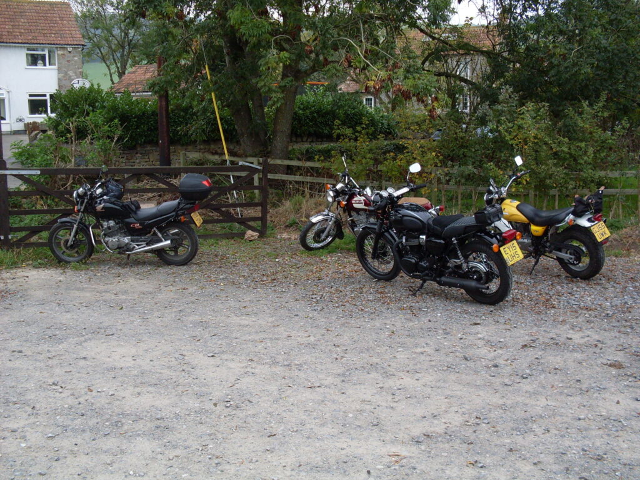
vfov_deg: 37.7
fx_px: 703
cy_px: 240
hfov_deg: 49.0
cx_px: 320
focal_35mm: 38
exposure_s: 1/180
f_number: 2.8
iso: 80
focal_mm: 6.3
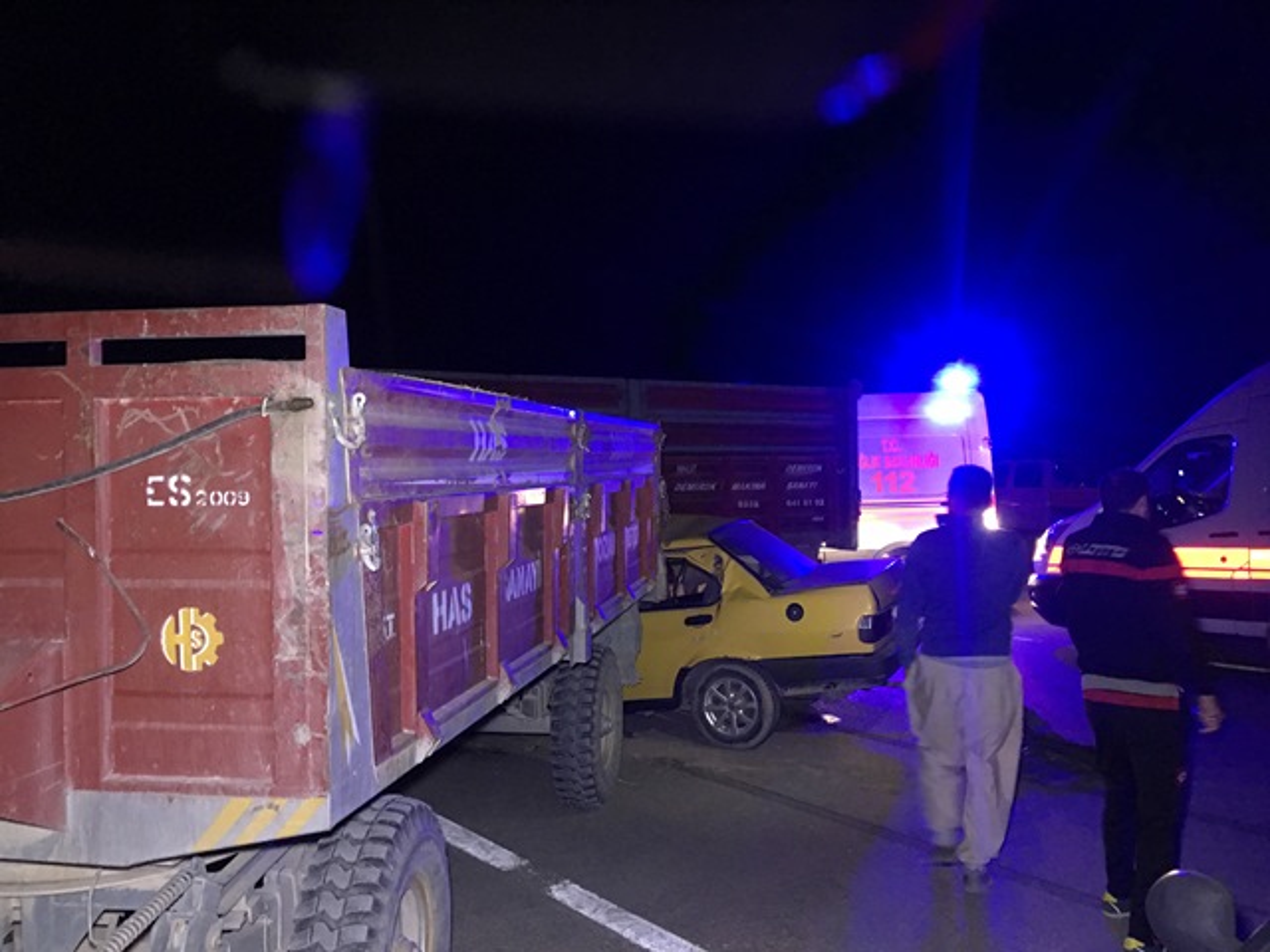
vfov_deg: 48.2
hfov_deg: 61.7
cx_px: 635
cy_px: 476
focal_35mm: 29
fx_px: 1064
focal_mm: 4.15
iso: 125
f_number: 2.2
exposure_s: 1/4
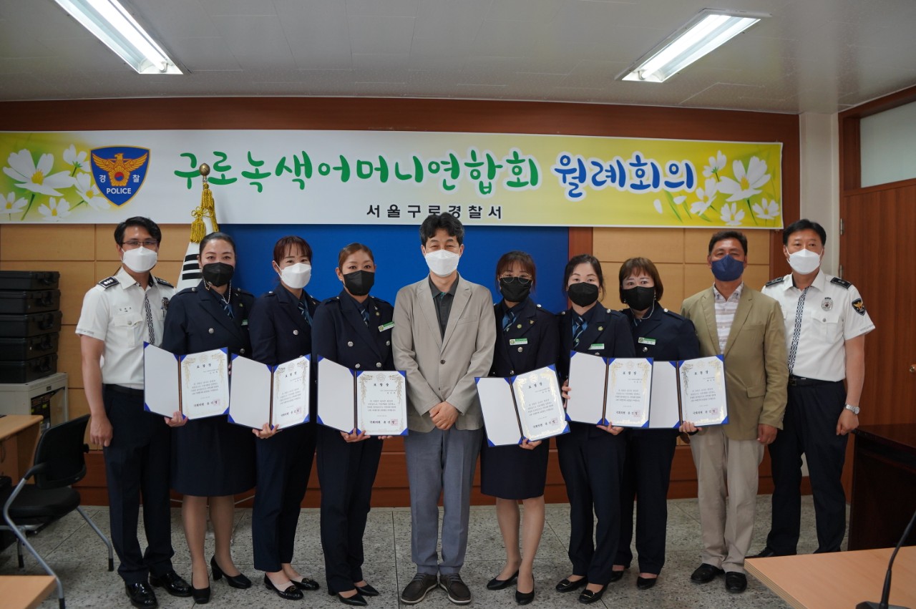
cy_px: 304
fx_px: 1220
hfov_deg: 41.1
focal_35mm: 48
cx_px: 458
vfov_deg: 28.0
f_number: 4.5
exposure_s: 1/161
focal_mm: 48
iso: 2000
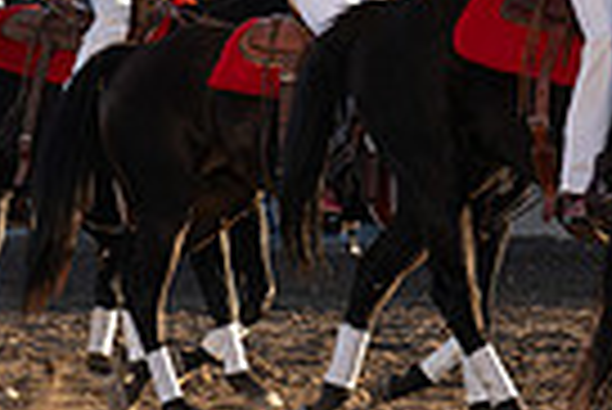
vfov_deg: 4.3
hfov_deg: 6.5
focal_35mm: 319
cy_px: -119
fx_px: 5429
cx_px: 261
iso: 160
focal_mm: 75
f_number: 4
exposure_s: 1/500
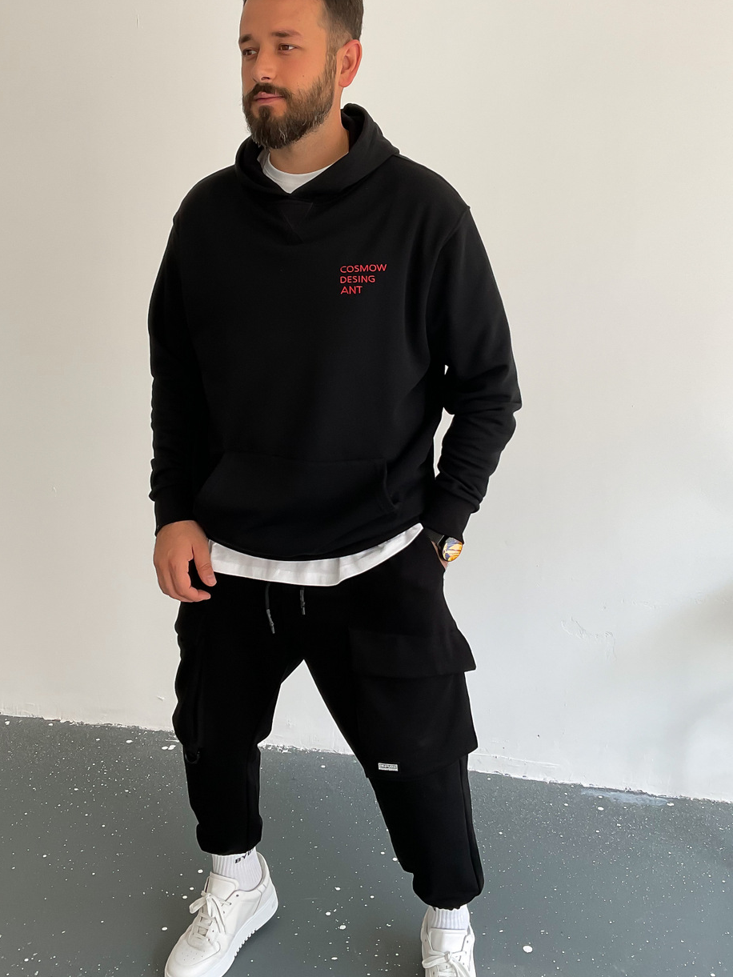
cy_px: 426
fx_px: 1073
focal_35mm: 38
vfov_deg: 48.9
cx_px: 342
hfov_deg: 37.7
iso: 32
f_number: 1.8
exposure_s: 1/120
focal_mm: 3
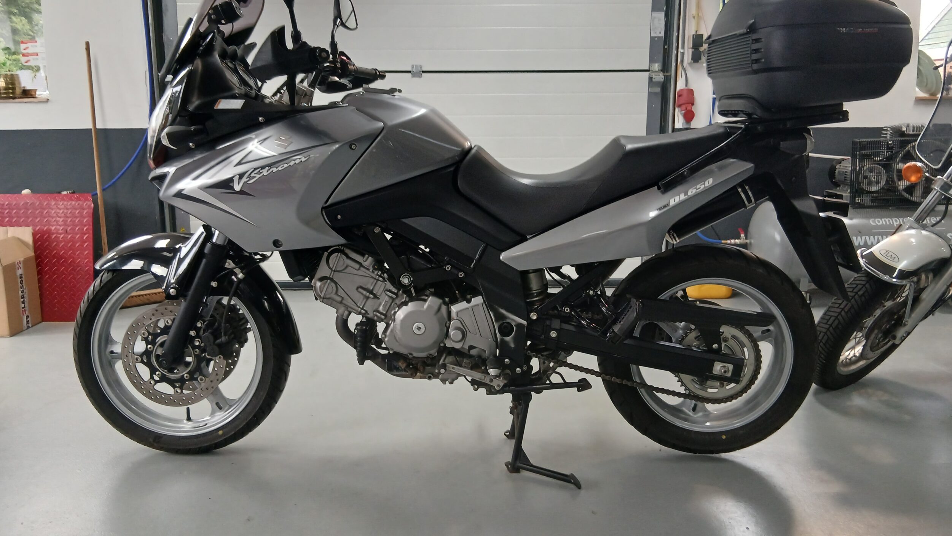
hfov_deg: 66.1
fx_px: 732
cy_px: 237
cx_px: 475
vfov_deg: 40.1
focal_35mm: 29
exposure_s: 1/50
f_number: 1.8
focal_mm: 3.98
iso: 160
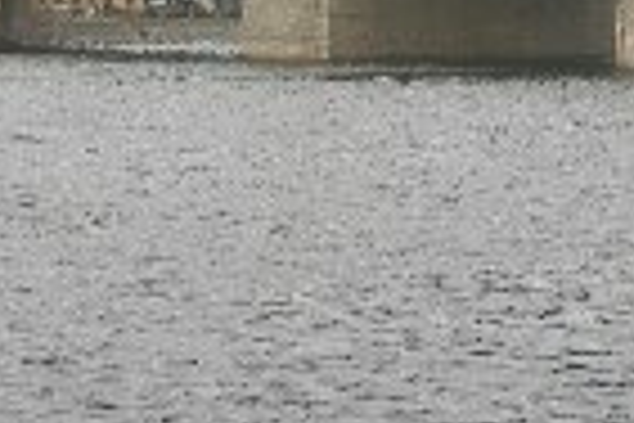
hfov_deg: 13.2
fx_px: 2677
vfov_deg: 8.7
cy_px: -274
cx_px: 708
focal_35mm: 152
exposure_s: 1/94.7
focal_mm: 8.9
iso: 50
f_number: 7.1
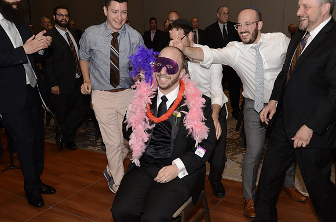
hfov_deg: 53.2
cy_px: 111
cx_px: 168
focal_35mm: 36
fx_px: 335
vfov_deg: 36.7
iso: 800
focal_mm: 24
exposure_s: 1/160
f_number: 4.5
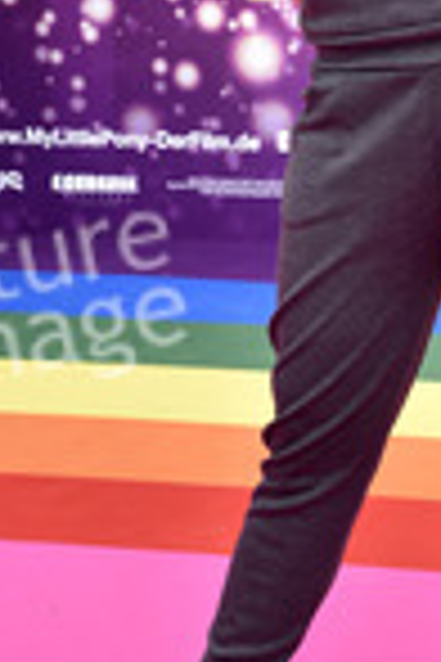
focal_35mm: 150
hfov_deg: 9.1
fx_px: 2756
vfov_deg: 13.6
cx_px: 446
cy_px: 95
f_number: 8
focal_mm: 55
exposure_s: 1/200
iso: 400
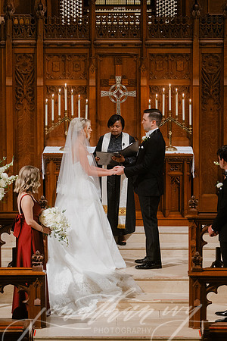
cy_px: 170
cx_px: 114
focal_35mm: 200
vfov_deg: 10.3
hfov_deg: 6.9
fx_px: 1892
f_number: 2.8
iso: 2000
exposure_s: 1/160
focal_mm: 200
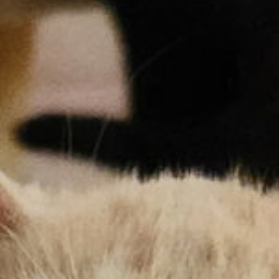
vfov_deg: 7.6
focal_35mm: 216
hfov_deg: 7.7
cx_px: -340
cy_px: 625
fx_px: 1970
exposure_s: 1/24
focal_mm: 5.4
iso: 1250
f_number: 1.8
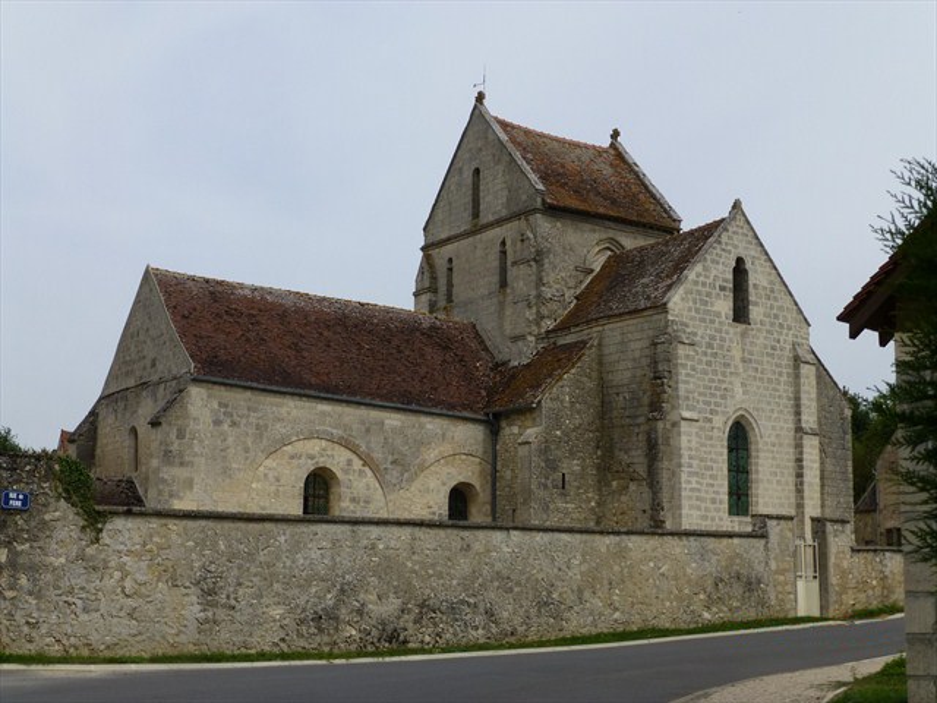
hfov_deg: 37.5
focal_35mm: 51
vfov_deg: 28.6
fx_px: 1380
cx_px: 468
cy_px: 352
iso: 100
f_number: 4.4
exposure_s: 1/1300
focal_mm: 9
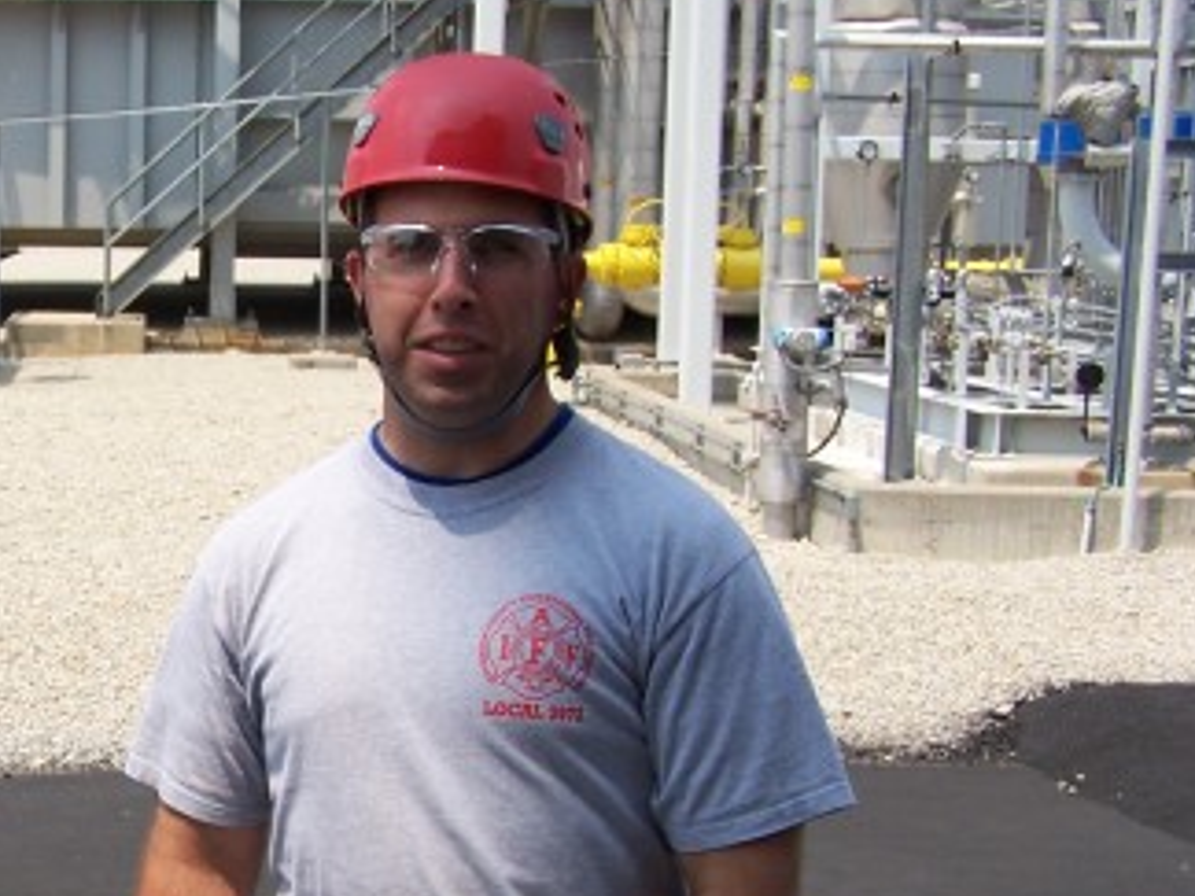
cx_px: 52
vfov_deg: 19.6
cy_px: 594
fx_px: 2589
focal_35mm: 75
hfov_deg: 25.0
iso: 80
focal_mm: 6.3
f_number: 4
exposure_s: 1/800
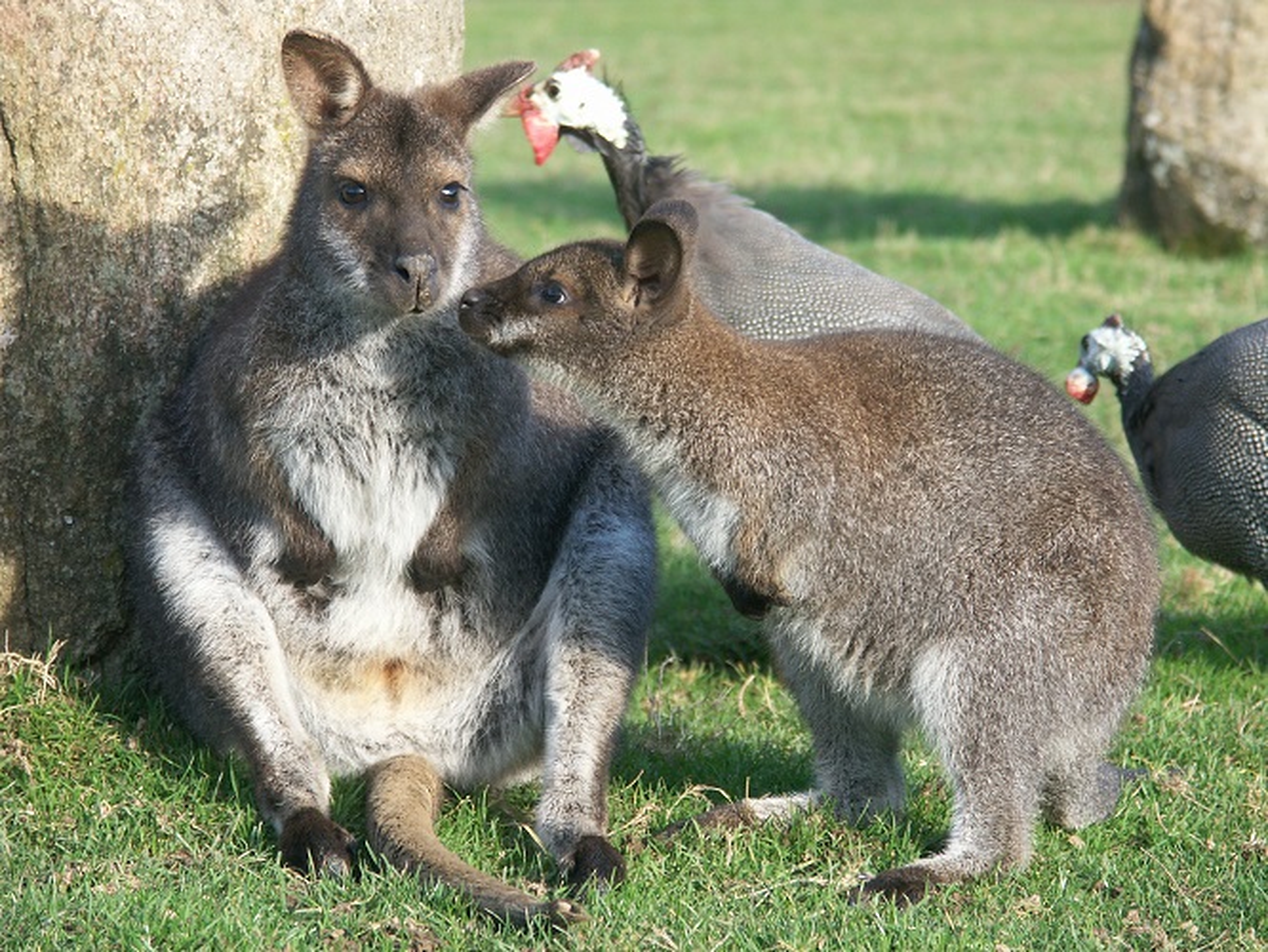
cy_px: 476
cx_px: 634
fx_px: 7292
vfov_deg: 7.5
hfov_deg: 9.9
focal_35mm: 199
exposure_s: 1/200
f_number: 3.5
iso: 100
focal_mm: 50.28
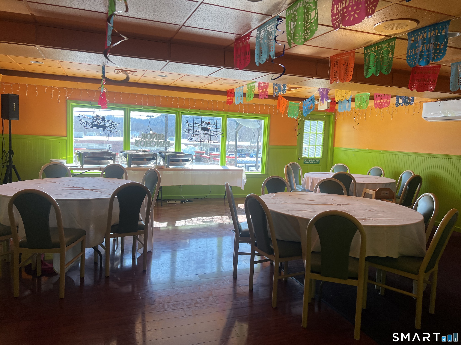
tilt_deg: -4.8
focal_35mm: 26
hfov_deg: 67.3
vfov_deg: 53.1
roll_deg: -2.5
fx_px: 346
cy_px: 172
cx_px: 230
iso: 50
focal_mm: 5.7
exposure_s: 1/434
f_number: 1.5
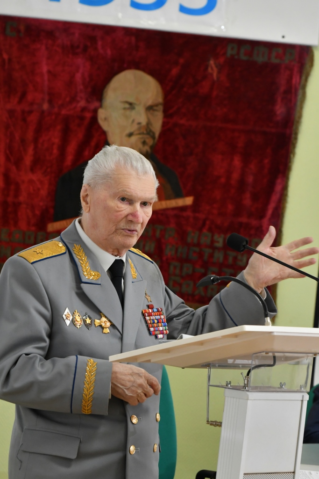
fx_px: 2033
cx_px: 160
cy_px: 240
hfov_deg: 9.0
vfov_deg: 13.4
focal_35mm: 153
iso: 1600
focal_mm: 102
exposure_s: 1/125
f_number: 5.6
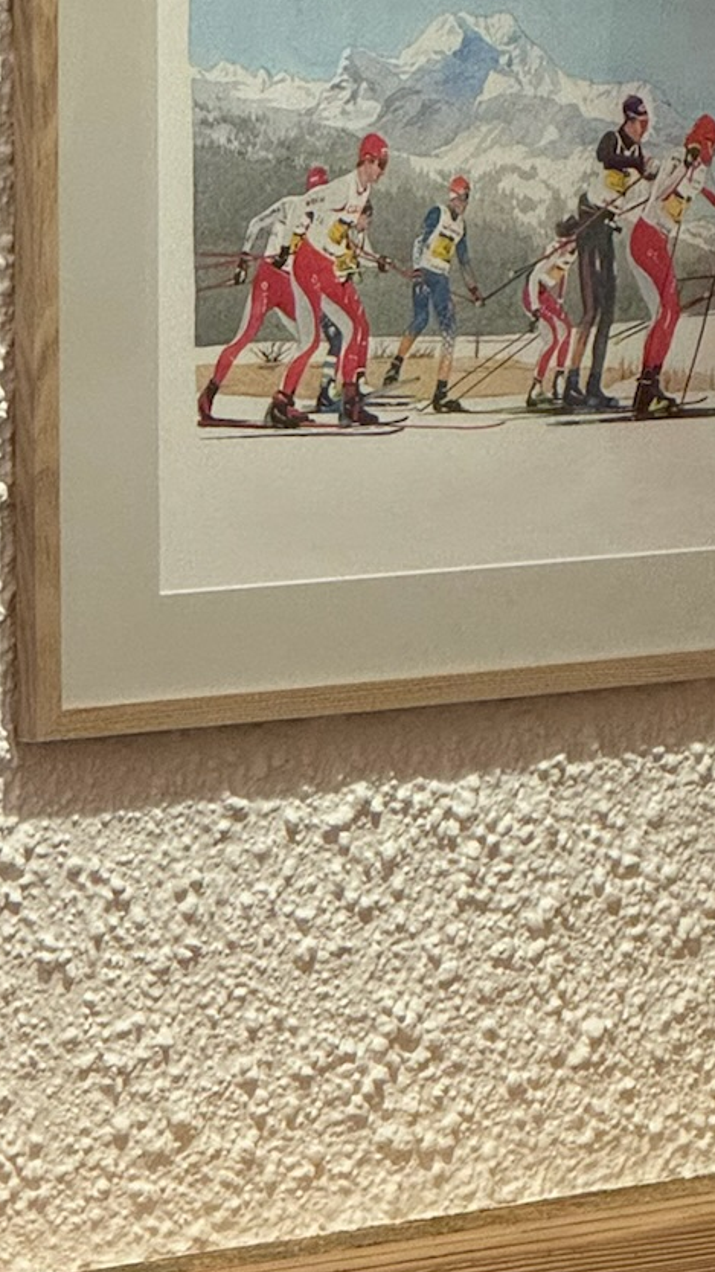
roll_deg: +0.1
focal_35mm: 206
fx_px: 6945
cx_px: 341
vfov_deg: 10.5
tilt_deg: -6.1
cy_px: 697
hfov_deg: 5.9
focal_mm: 9
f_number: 2.8
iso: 400
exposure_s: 1/50
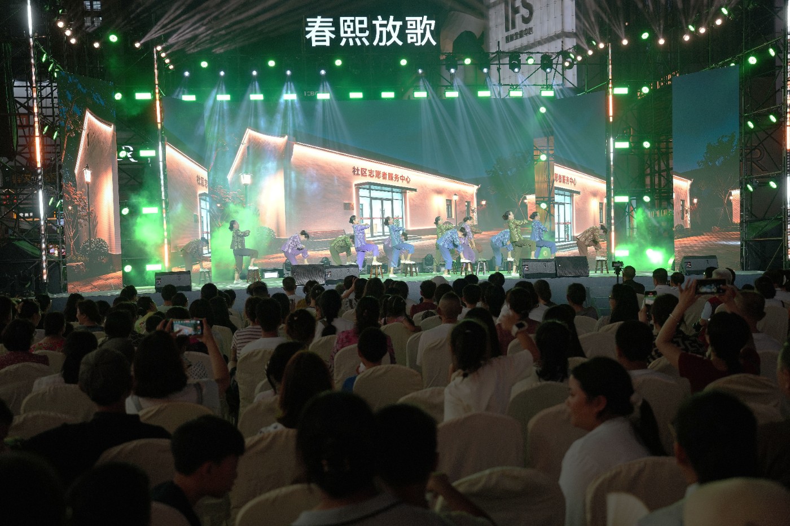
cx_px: 395
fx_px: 1141
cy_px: 263
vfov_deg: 26.0
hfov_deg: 38.2
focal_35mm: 52
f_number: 4
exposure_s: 1/125
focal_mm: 52
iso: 250
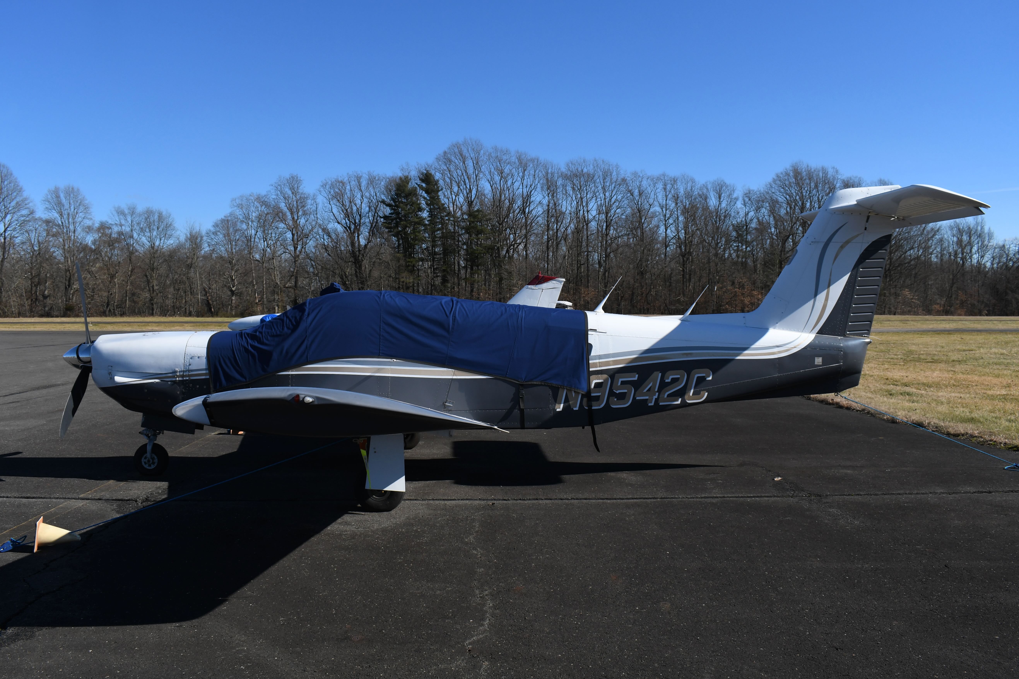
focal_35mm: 31
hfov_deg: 60.3
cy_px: 340
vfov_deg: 42.3
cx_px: 510
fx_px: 877
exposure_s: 1/1000
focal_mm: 21
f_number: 9
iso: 250
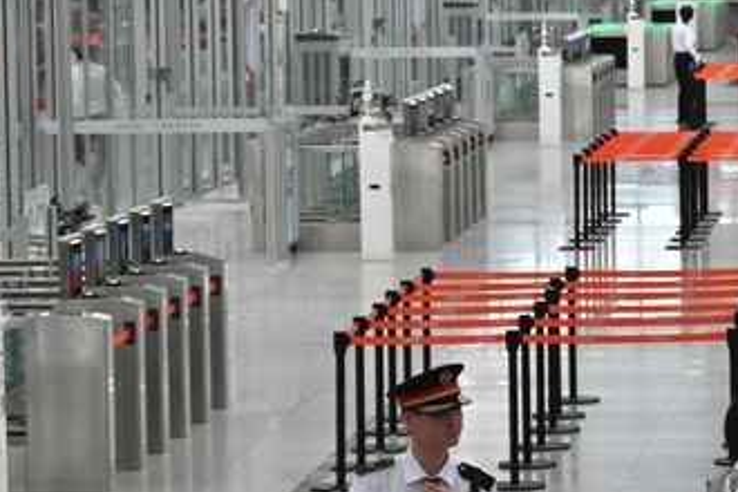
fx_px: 4510
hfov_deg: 9.1
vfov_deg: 6.2
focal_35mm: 220
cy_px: 288
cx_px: 1105
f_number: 6.3
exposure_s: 1/200
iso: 1250
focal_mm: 71
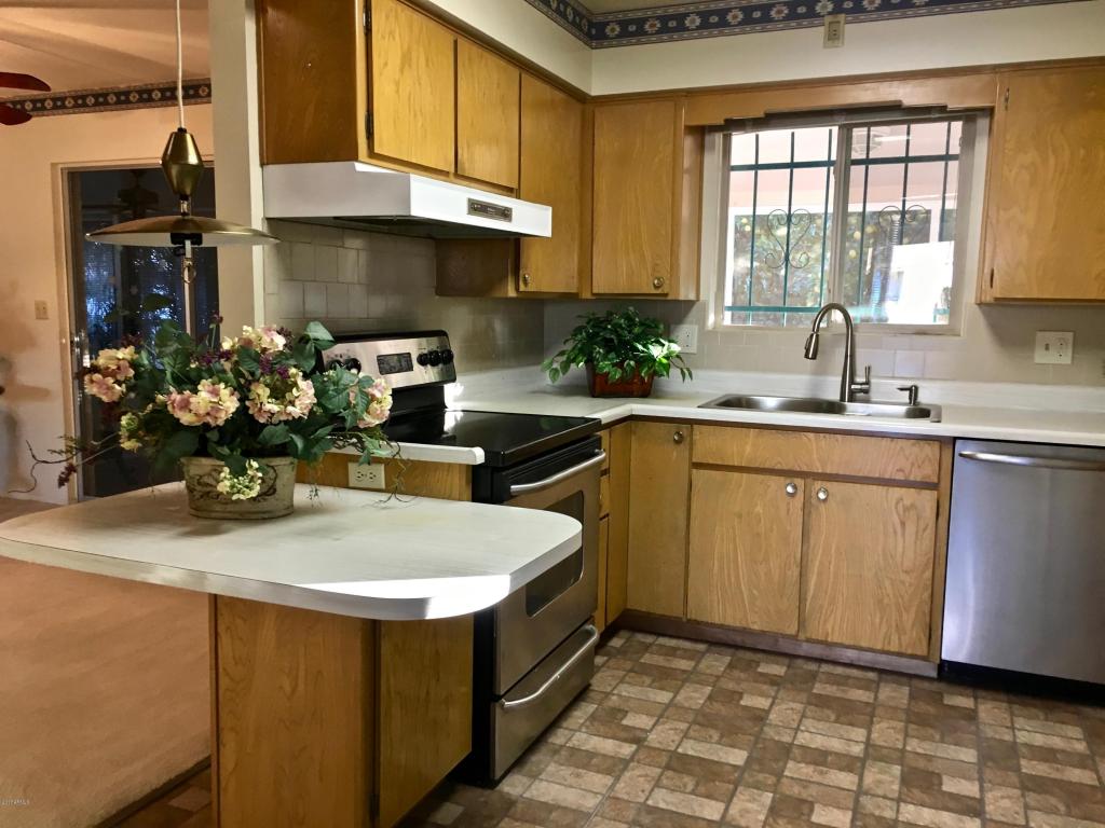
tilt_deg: -7.5
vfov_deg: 48.2
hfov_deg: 61.7
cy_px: 414
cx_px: 552
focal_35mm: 29
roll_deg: -1.2
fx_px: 926
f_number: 2.2
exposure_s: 1/30
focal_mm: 4.15
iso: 80
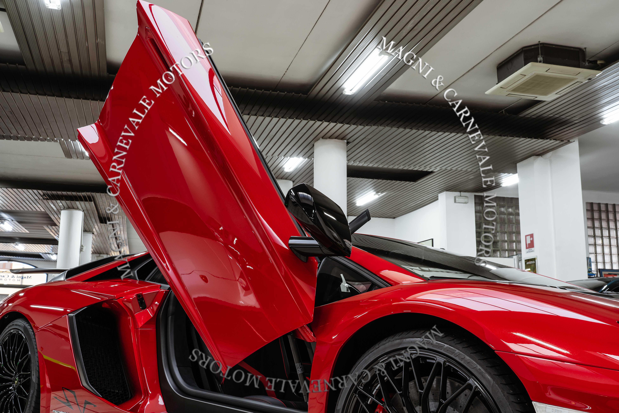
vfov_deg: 37.9
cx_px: 310
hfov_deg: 54.4
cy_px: 206
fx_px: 602
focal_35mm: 35
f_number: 11
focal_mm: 35
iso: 200
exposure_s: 1/2
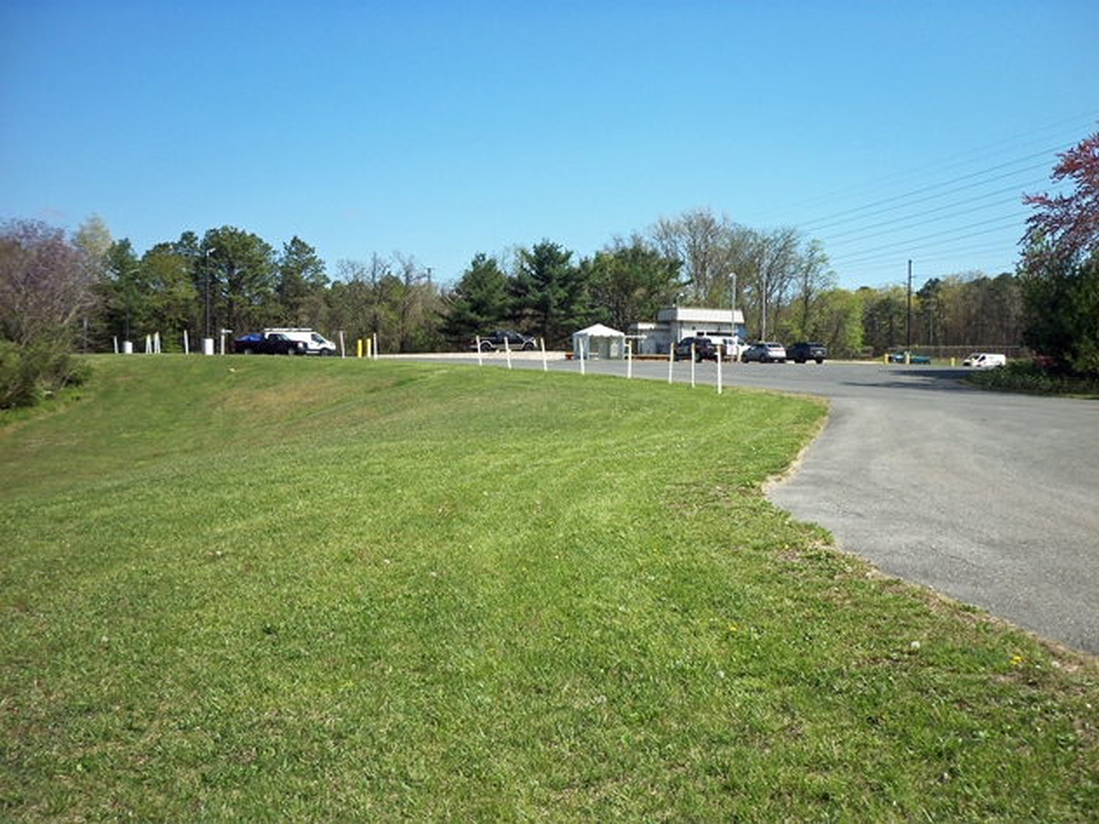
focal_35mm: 34
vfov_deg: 41.8
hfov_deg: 54.0
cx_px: 550
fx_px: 1079
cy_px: 412
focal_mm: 5.7
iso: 80
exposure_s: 1/100
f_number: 8.8
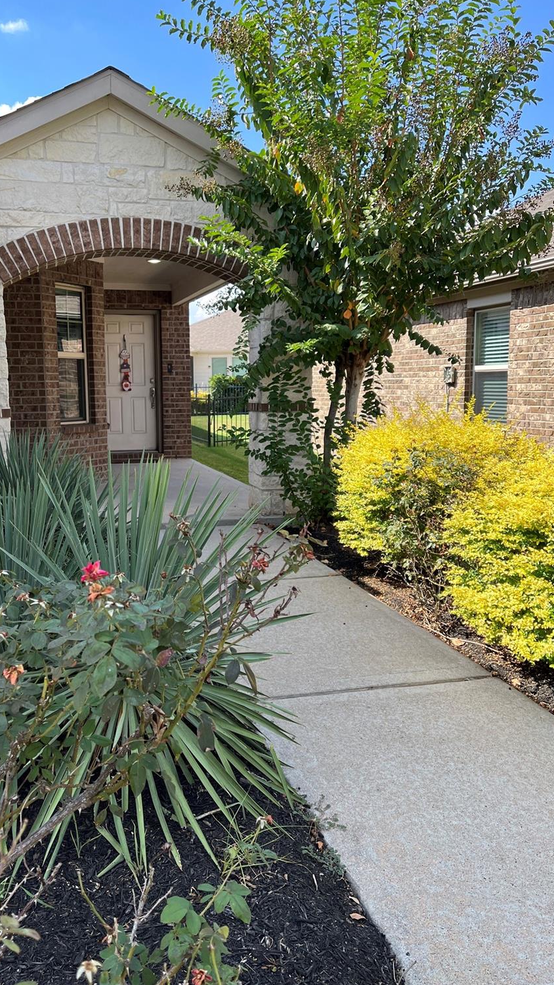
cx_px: 213
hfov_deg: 40.0
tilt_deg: -6.7
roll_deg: +1.4
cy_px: 485
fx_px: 757
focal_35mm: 29
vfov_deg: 66.1
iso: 50
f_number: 1.6
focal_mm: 5.1
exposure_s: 1/821
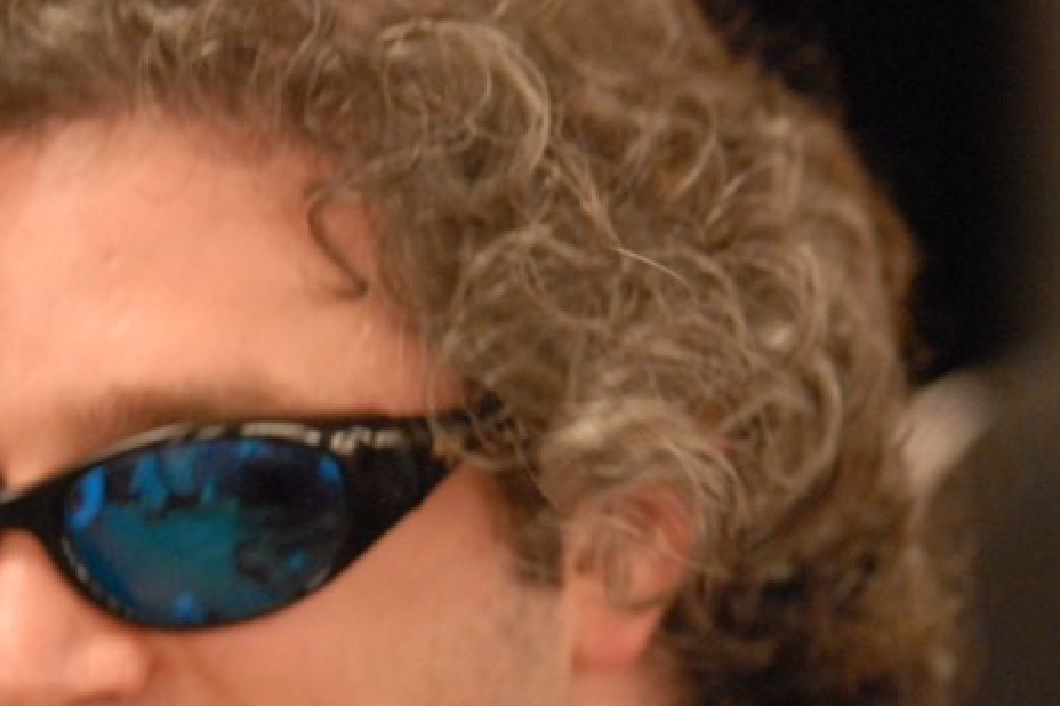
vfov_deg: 3.2
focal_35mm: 423
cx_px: -24
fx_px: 12454
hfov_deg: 4.9
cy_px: 683
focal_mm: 125
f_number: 2.8
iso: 1000
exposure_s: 1/50
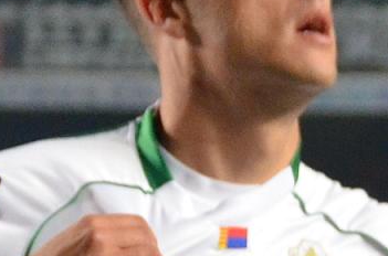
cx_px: 542
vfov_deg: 2.1
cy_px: 461
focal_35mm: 649
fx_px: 6975
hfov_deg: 3.2
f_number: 4
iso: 2000
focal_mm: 55
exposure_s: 1/320
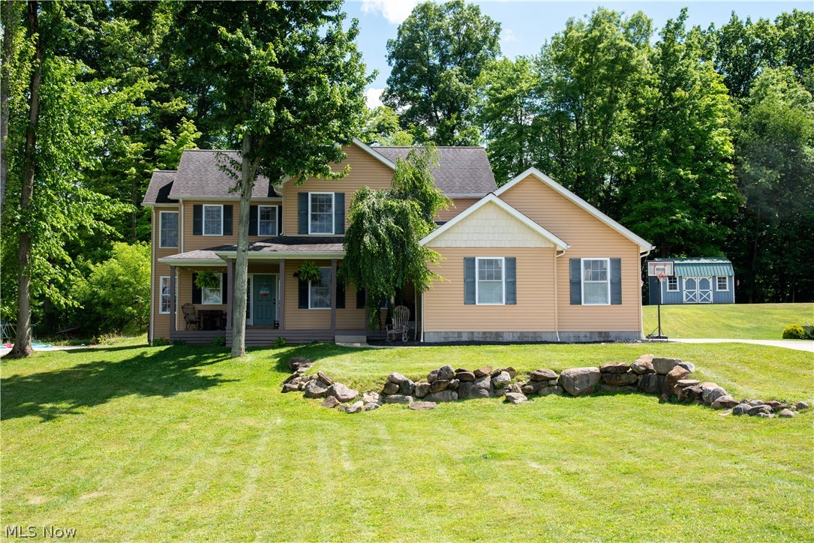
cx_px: 407
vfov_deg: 30.5
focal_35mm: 44
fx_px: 995
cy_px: 272
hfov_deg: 44.5
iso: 200
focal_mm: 44
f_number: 8
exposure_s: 1/250
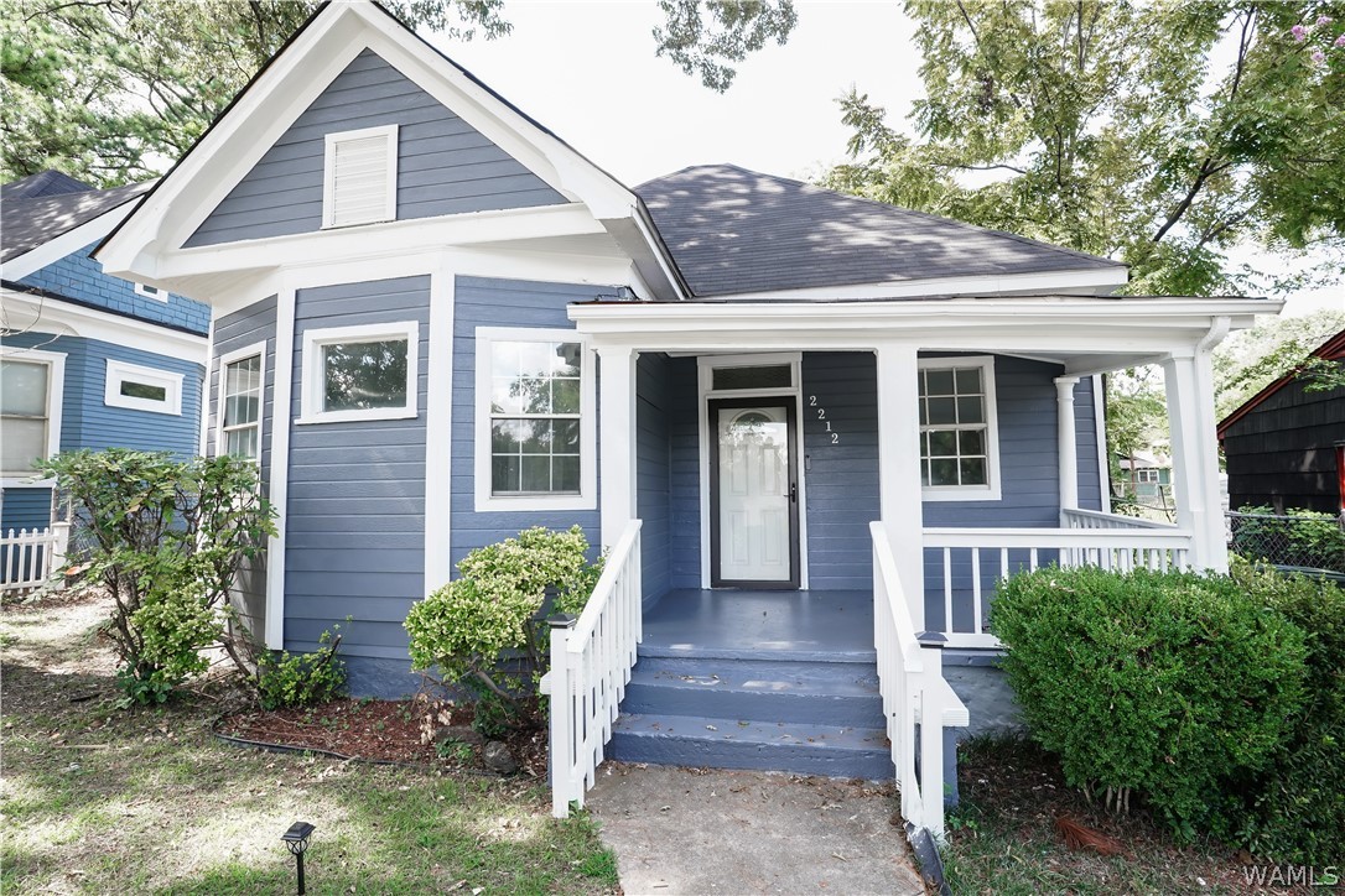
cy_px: 448
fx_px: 635
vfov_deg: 70.4
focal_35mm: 17
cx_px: 672
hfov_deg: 93.3
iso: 320
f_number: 8
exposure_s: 1/40
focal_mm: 17
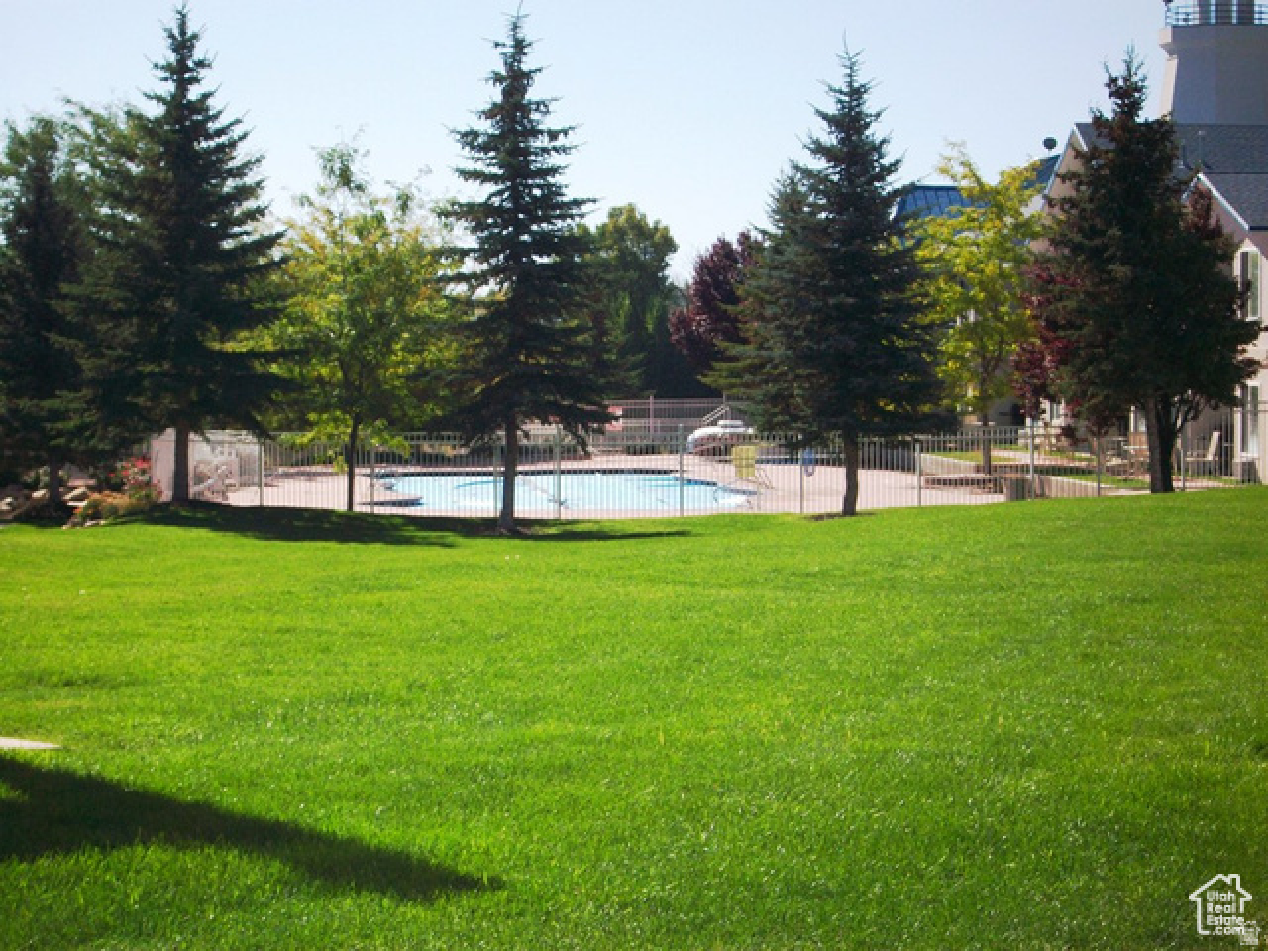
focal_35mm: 96
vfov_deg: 15.4
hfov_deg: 20.4
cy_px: 476
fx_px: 3517
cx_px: 634
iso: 64
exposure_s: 1/320
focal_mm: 17.1
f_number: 5.1
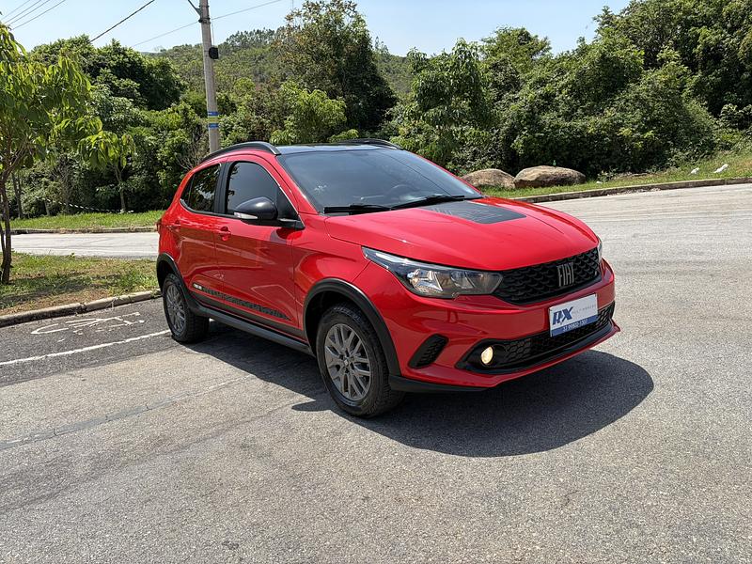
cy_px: 282
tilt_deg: -17.7
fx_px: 565
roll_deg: -1.0
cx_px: 376
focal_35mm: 26
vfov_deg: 53.1
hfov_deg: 67.3
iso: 50
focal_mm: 5.96
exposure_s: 1/1451
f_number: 1.6
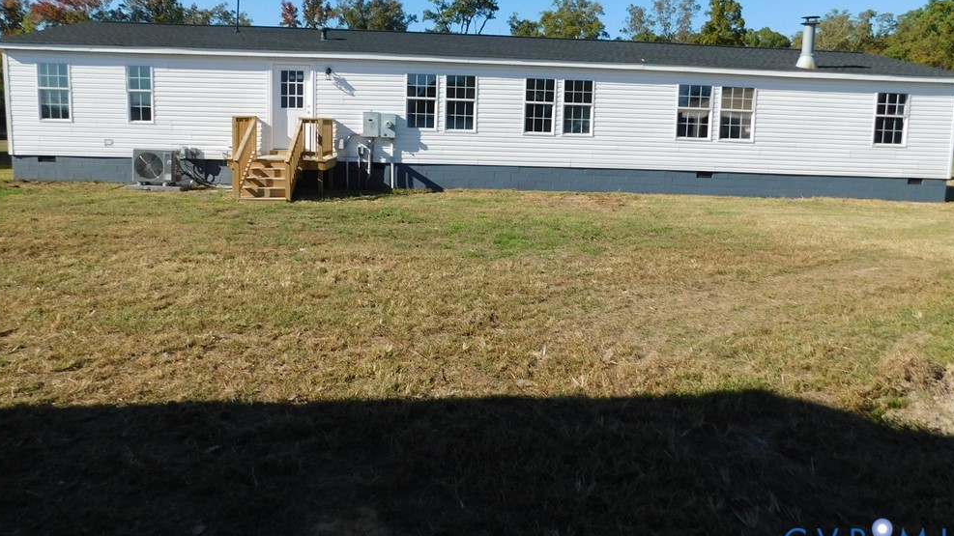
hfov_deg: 71.9
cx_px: 486
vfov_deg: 44.0
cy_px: 197
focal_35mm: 26
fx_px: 658
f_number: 6
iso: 125
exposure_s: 1/400
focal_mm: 4
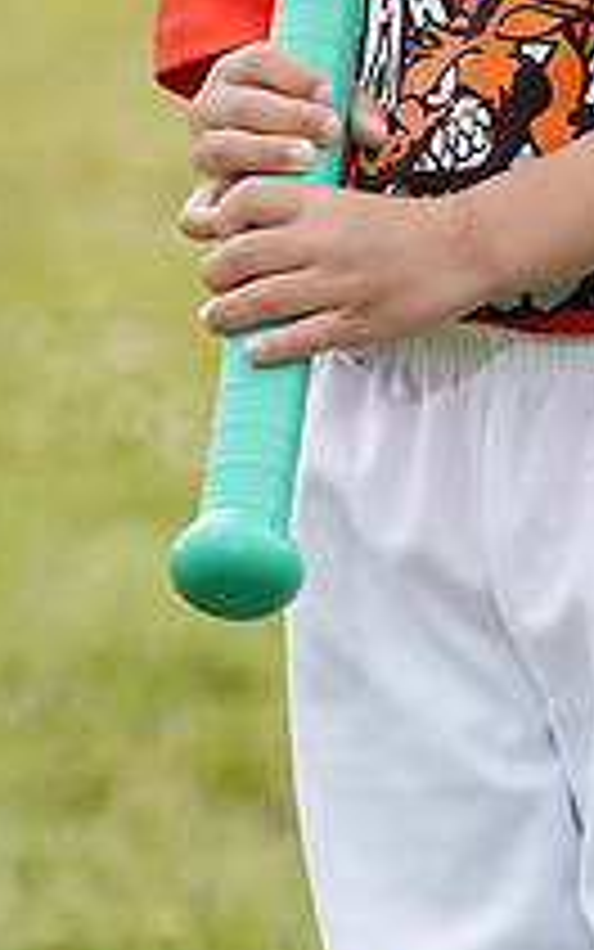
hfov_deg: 2.7
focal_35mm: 493
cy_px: -266
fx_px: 12761
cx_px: 628
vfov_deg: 4.2
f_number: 5.6
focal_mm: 176
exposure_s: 1/250
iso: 100
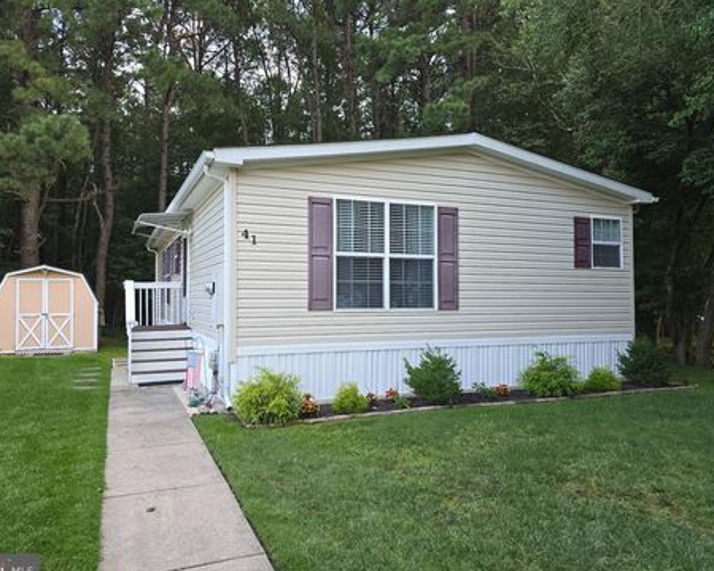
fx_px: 528
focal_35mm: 25
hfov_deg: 68.1
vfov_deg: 56.8
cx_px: 340
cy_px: 287
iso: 125
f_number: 1.7
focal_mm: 6.3
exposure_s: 1/180
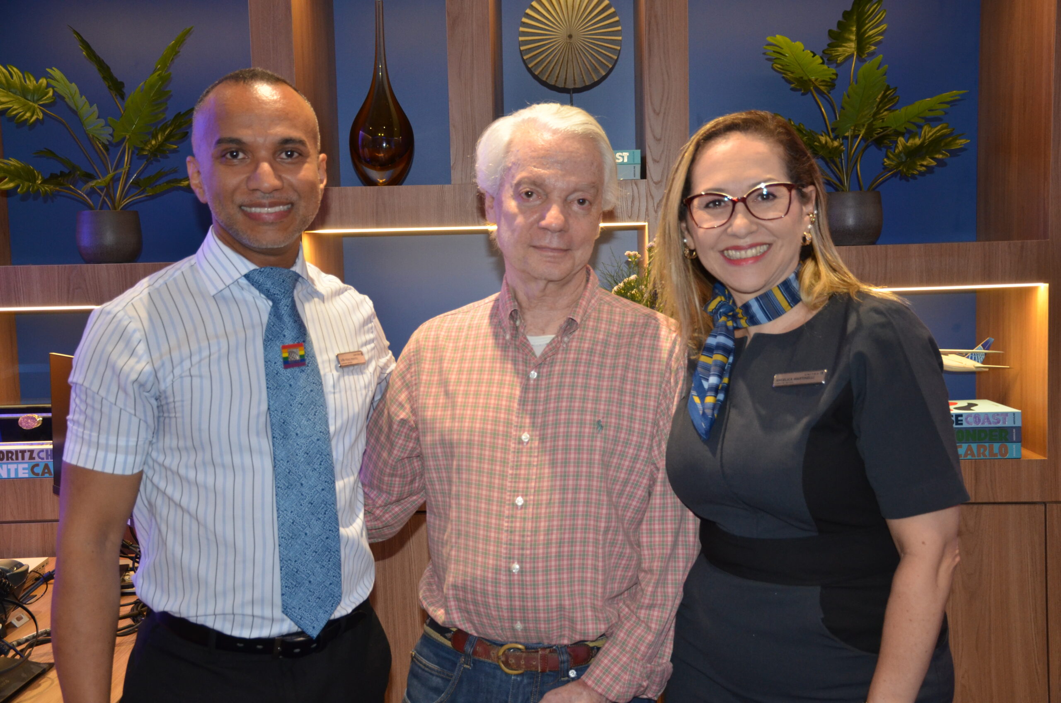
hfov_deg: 43.7
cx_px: 530
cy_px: 352
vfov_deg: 29.7
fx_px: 1324
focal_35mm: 45
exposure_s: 1/60
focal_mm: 30
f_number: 4
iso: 800
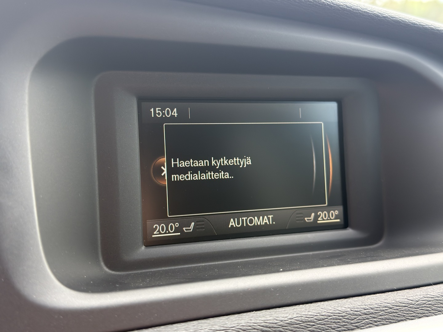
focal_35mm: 42
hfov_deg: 44.8
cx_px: 222
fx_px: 537
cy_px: 166
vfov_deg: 34.3
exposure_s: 1/196
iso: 100
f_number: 1.78
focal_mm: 6.76
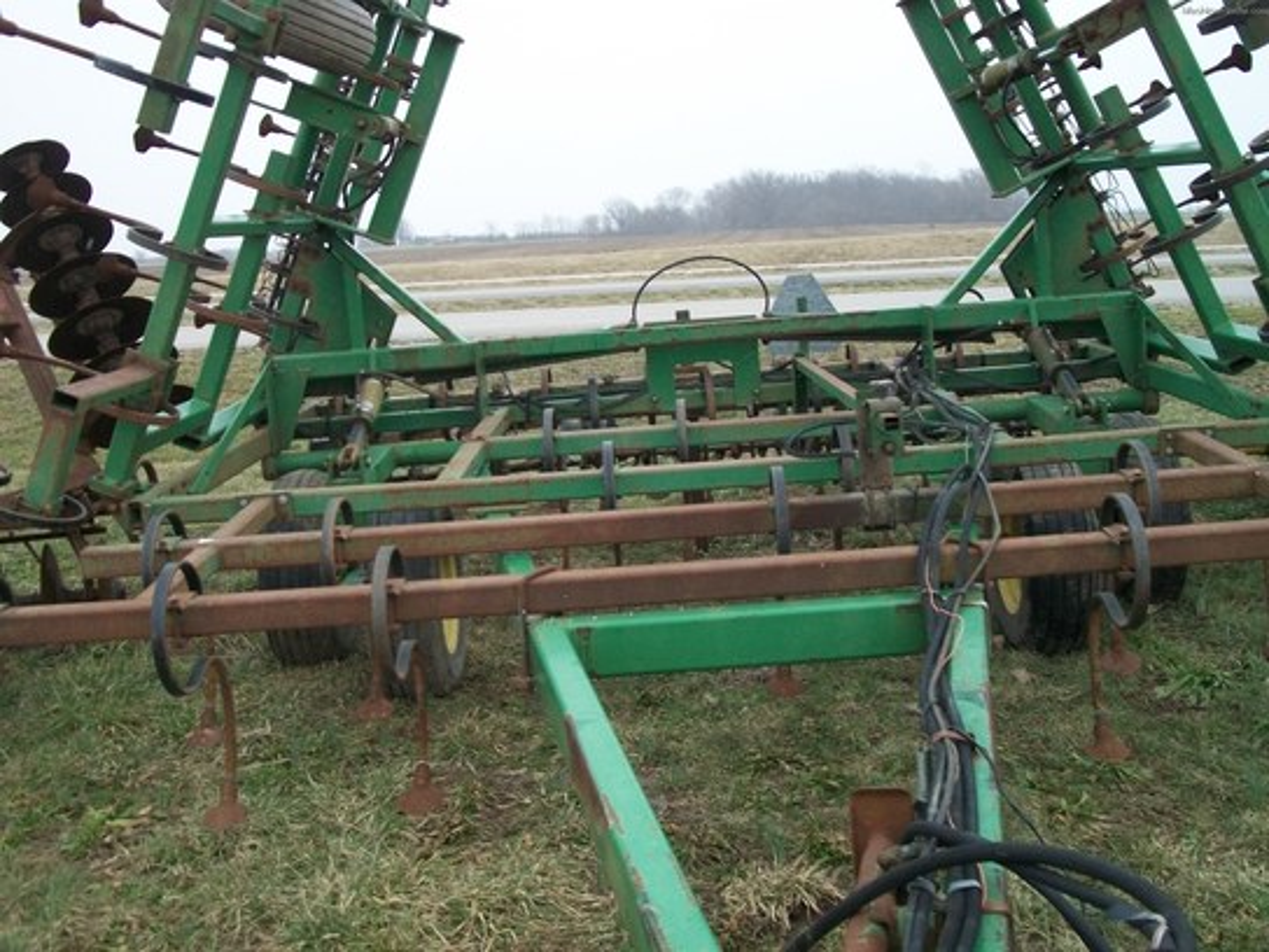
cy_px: 476
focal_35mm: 40
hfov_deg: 46.8
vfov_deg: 36.0
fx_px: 1466
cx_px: 634
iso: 80
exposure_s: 1/250
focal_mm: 7.1
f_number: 3.2
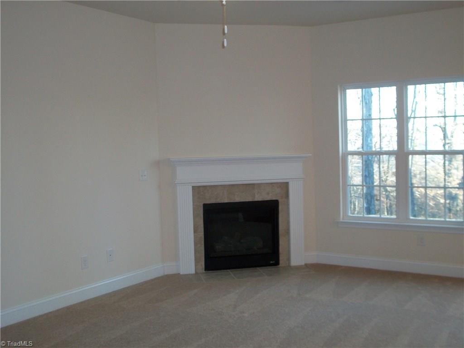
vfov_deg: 36.0
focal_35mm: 40
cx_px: 232
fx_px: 536
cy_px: 174
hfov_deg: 46.8
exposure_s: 1/40
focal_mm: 7.1
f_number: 3.2
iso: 160
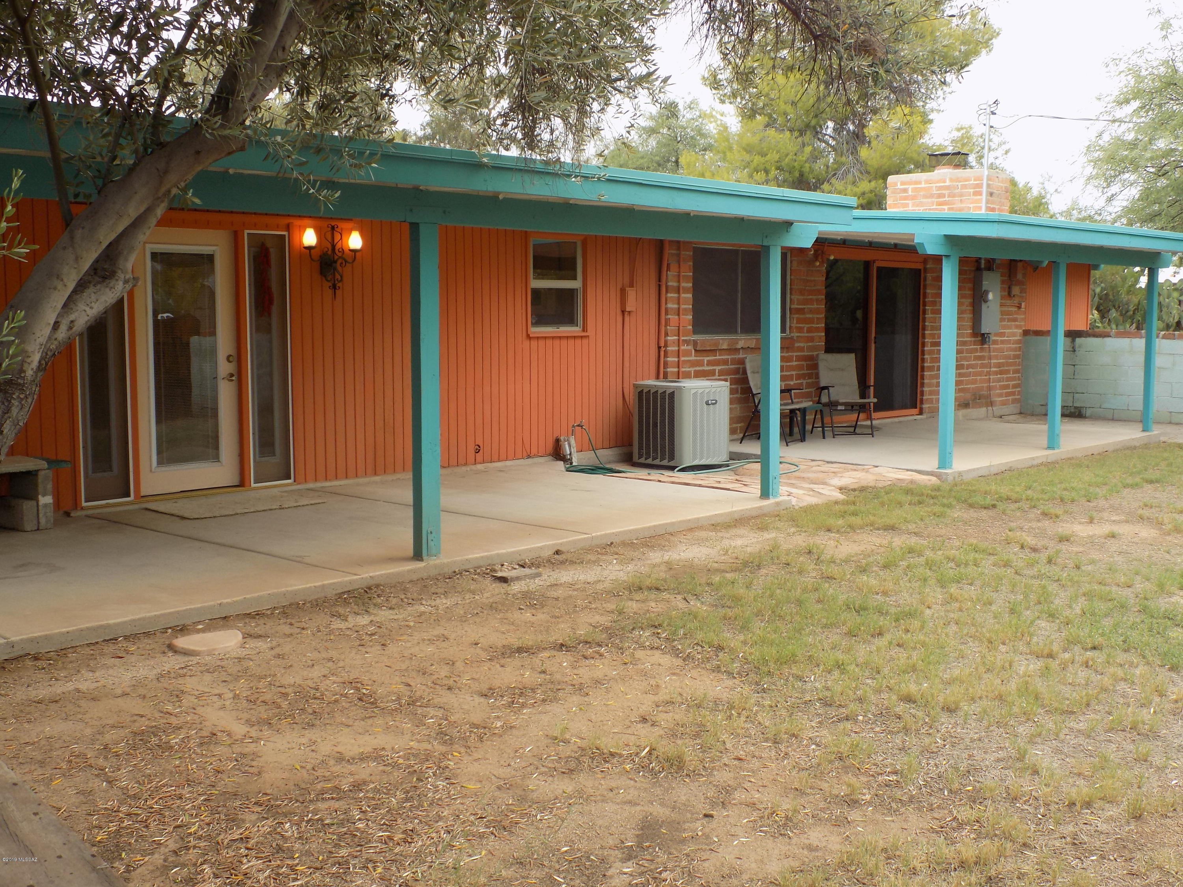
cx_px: 592
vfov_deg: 38.7
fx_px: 1264
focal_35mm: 37
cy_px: 444
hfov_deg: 50.1
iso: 80
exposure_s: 1/60
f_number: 3.5
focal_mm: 6.6
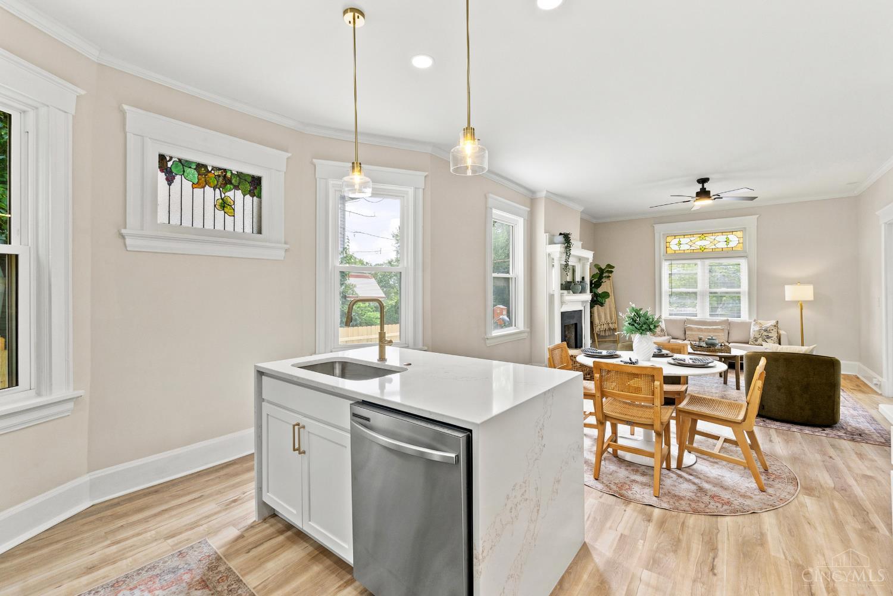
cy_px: 298
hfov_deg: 100.4
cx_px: 446
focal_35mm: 15
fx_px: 372
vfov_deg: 77.3
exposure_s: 1/60
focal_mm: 10
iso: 400
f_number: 9
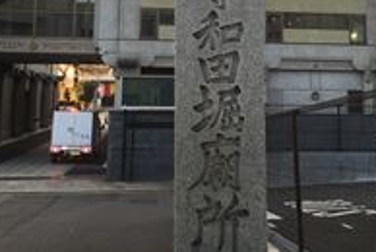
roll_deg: -0.2
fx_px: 565
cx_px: 231
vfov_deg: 24.4
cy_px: 26
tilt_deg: +5.8
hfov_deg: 36.6
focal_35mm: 54
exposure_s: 1/120
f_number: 2.2
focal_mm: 4.15
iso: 32
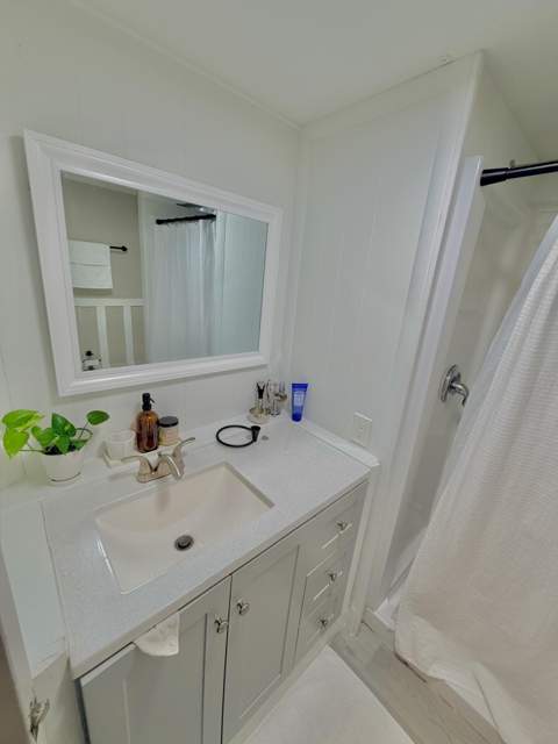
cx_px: 279
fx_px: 301
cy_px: 372
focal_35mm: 14
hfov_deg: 85.7
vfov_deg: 102.1
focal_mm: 2.22
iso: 100
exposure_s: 1/120
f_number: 2.2
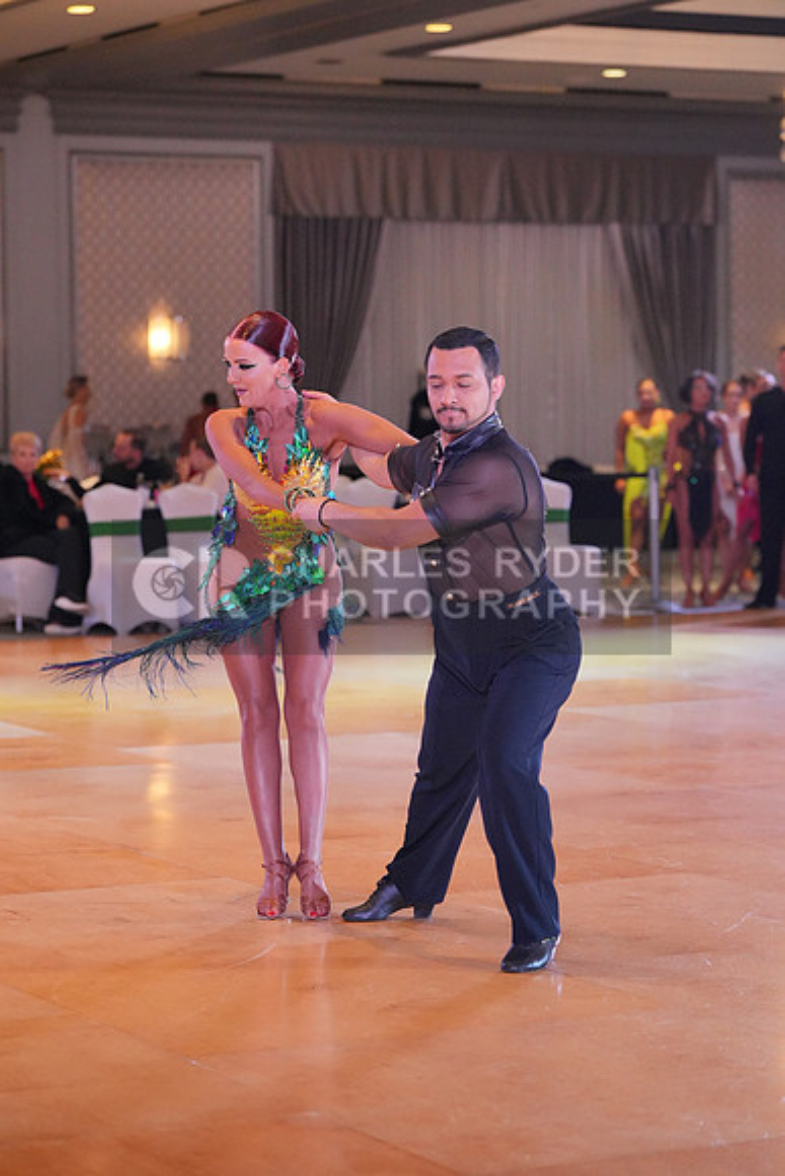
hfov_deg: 13.8
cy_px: 588
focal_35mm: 99
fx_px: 3236
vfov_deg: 20.6
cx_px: 392
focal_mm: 99
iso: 6400
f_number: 3.5
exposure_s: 1/500
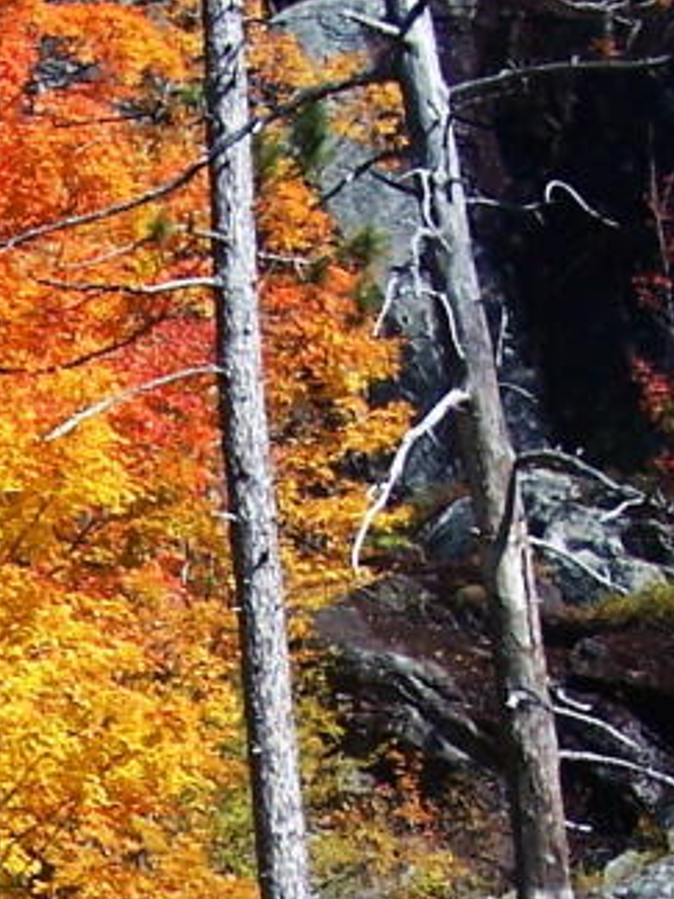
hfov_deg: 9.1
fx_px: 4154
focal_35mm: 160
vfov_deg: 12.0
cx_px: -211
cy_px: 1128
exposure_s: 1/1000
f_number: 2.8
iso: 80
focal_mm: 6.3
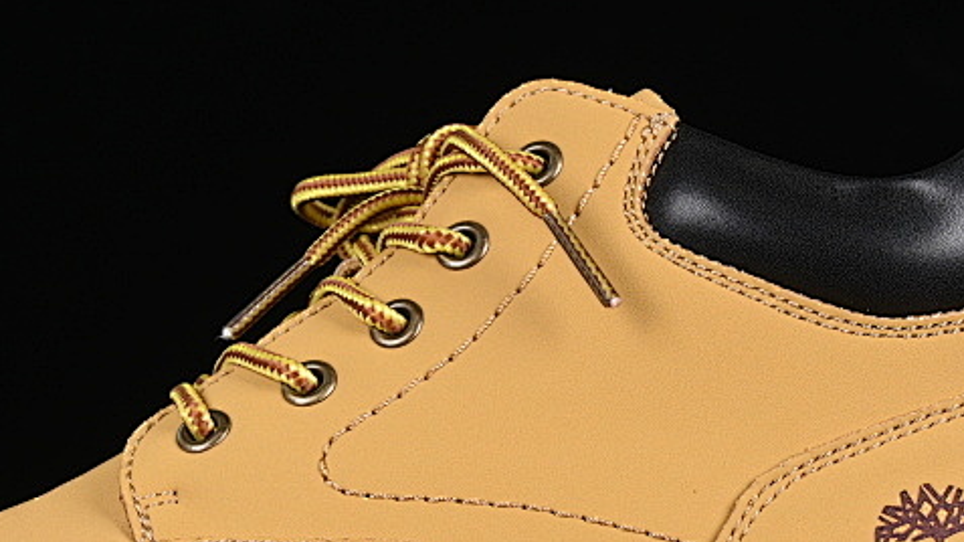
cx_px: 348
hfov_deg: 12.1
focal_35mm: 178
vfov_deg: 6.8
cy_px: 498
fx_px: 4549
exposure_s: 1/60
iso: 160
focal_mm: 50
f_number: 7.1
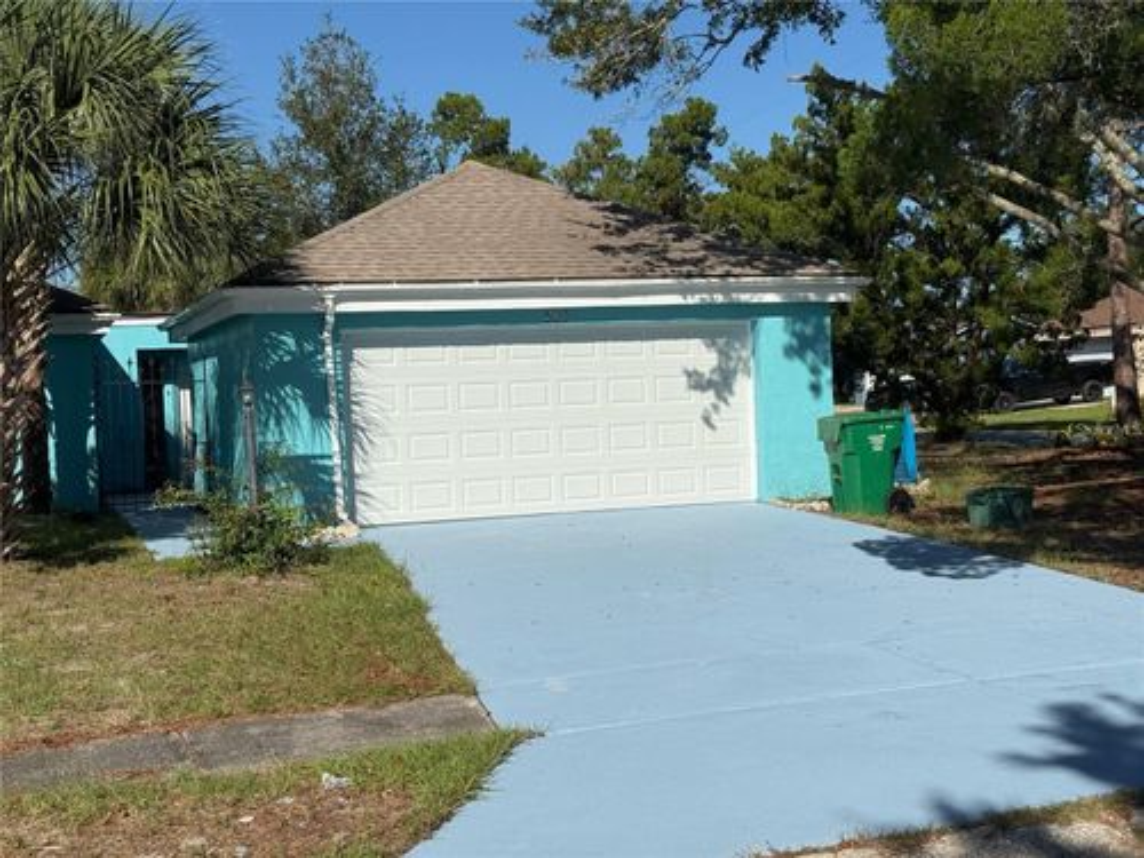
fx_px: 1586
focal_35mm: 48
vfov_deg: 30.3
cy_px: 429
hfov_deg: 39.7
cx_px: 572
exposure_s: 1/11364
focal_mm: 6.76
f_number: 1.78
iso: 64
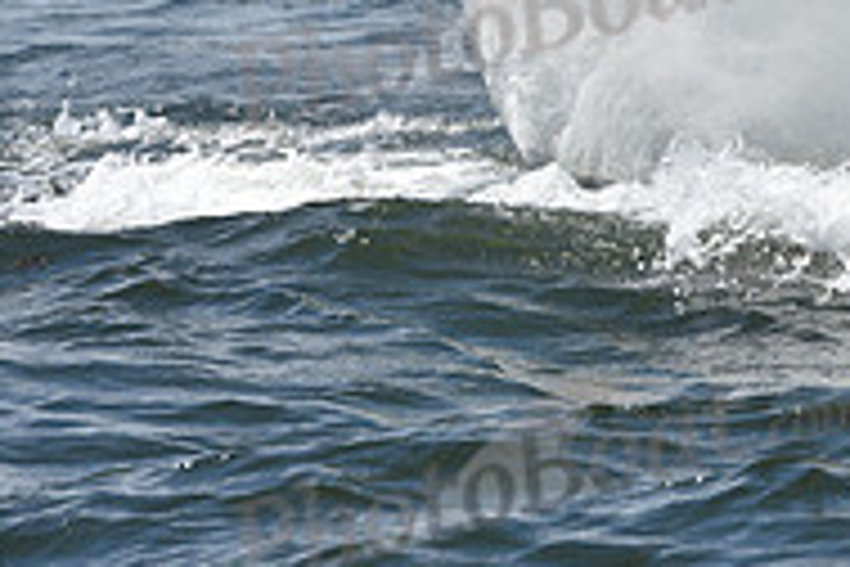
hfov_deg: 3.9
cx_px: 1102
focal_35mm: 523
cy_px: -281
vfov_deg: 2.6
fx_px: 12348
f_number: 10
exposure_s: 1/1250
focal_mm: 170
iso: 320
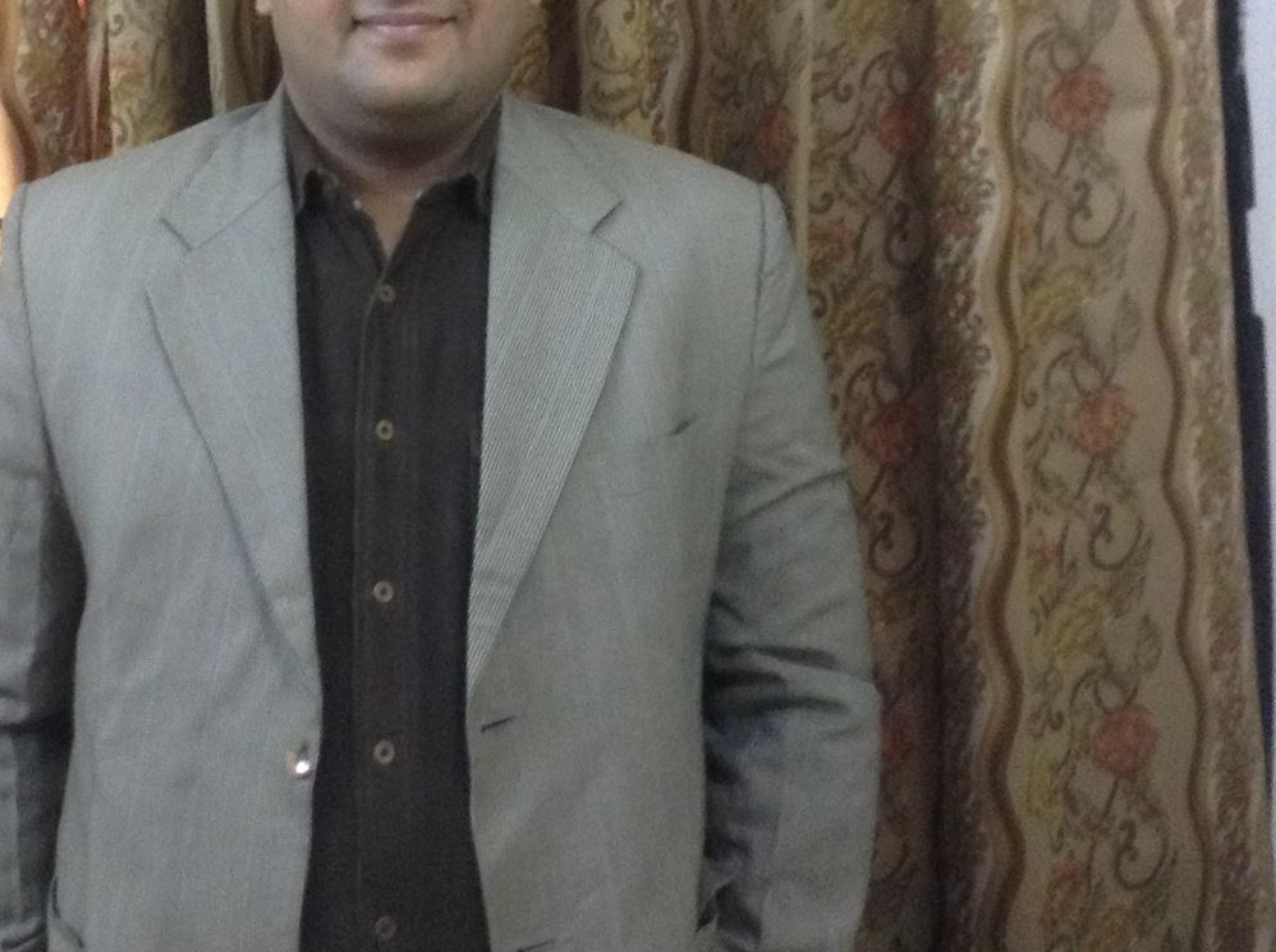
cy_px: 171
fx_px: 2208
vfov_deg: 23.9
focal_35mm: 60
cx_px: 384
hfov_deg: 31.9
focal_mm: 3.3
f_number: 2.4
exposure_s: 1/17
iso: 250
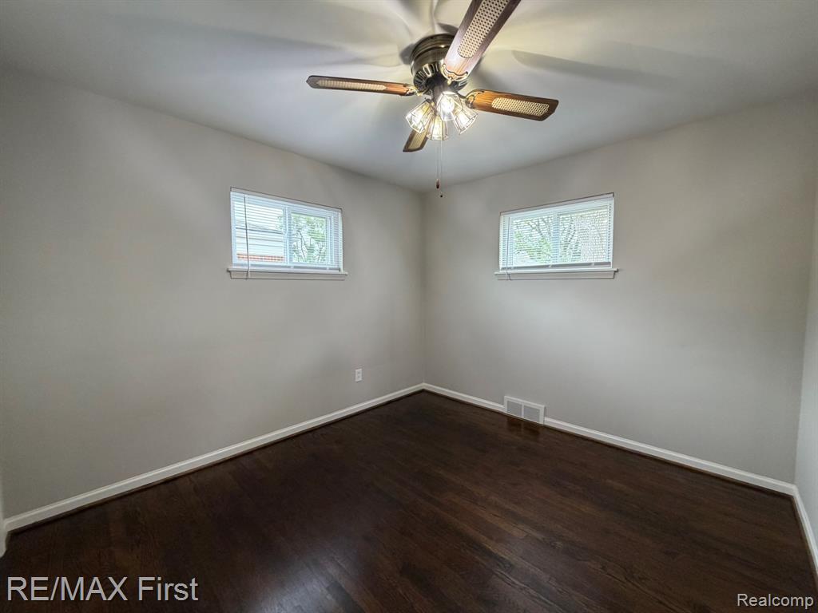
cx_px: 409
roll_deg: +0.2
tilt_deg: -2.9
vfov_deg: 85.7
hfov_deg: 102.1
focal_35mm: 14
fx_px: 331
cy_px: 306
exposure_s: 1/60
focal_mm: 2.22
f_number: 2.2
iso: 200
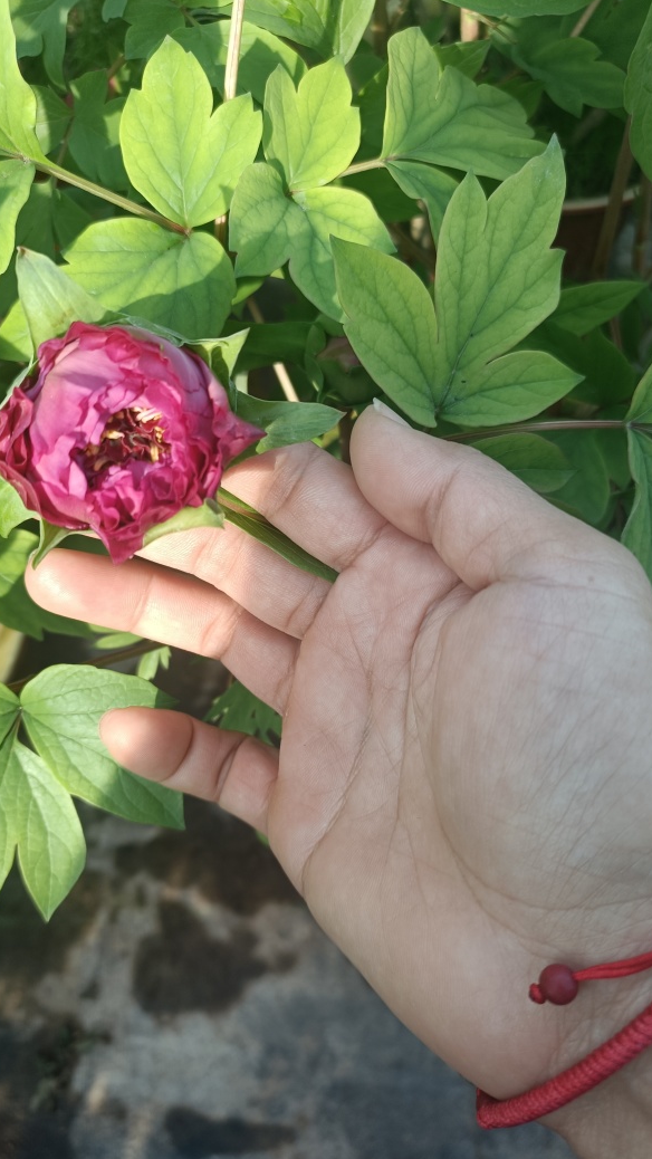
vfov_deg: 67.9
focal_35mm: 28
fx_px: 860
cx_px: 309
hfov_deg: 41.5
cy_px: 578
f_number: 1.7
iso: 180
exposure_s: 1/50
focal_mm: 4.7
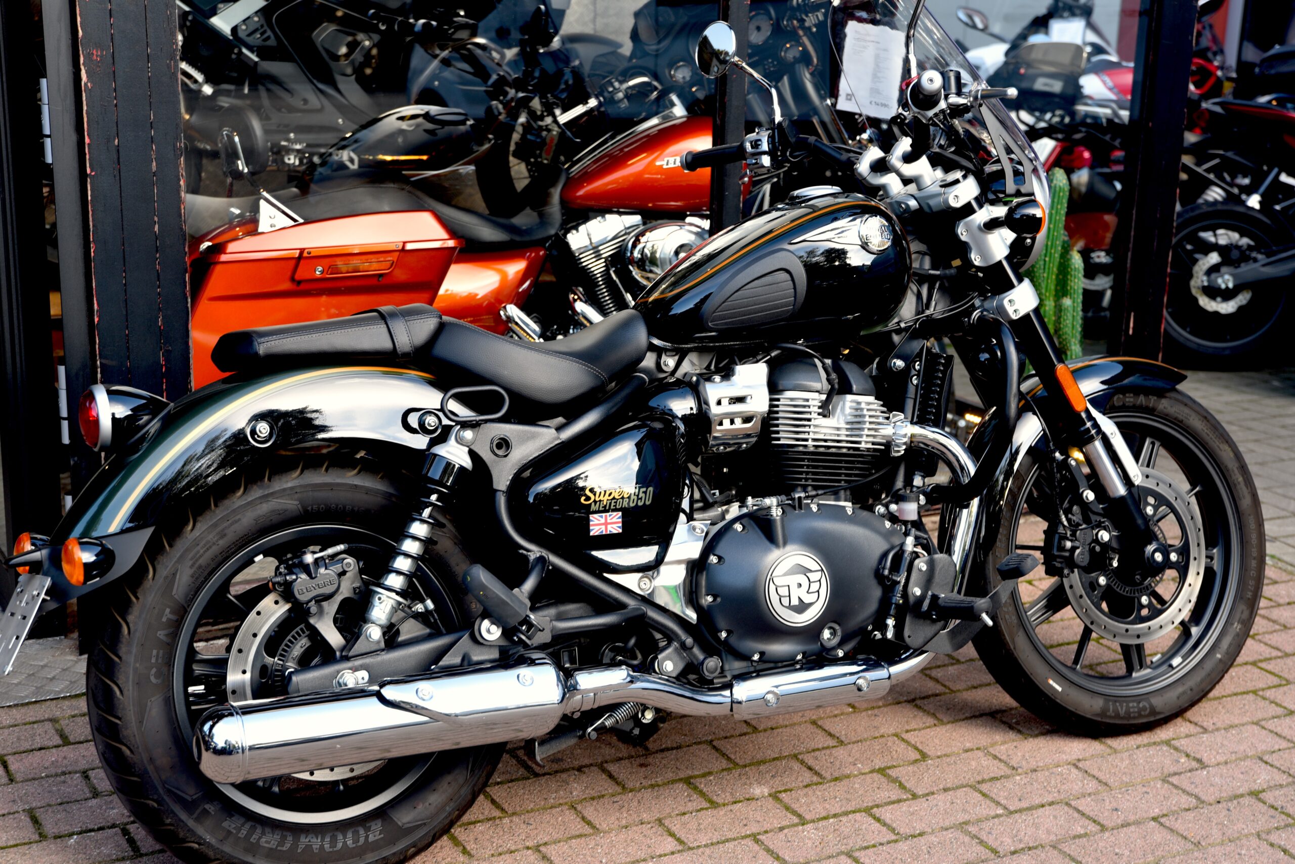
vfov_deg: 24.6
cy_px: 432
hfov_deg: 36.2
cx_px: 648
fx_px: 1979
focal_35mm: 55
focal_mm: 55
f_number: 5
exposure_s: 1/100
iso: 200
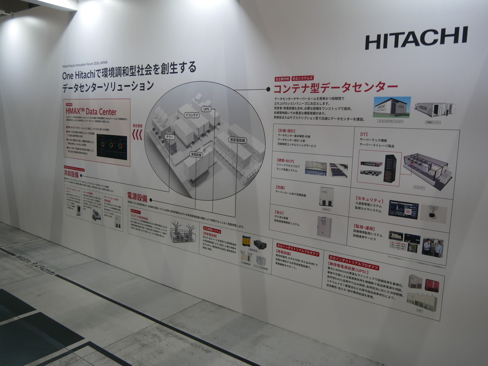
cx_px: 244
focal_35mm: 28
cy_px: 183
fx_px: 395
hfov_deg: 63.4
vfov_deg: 49.7
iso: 200
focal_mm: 14
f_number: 3.5
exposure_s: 1/80
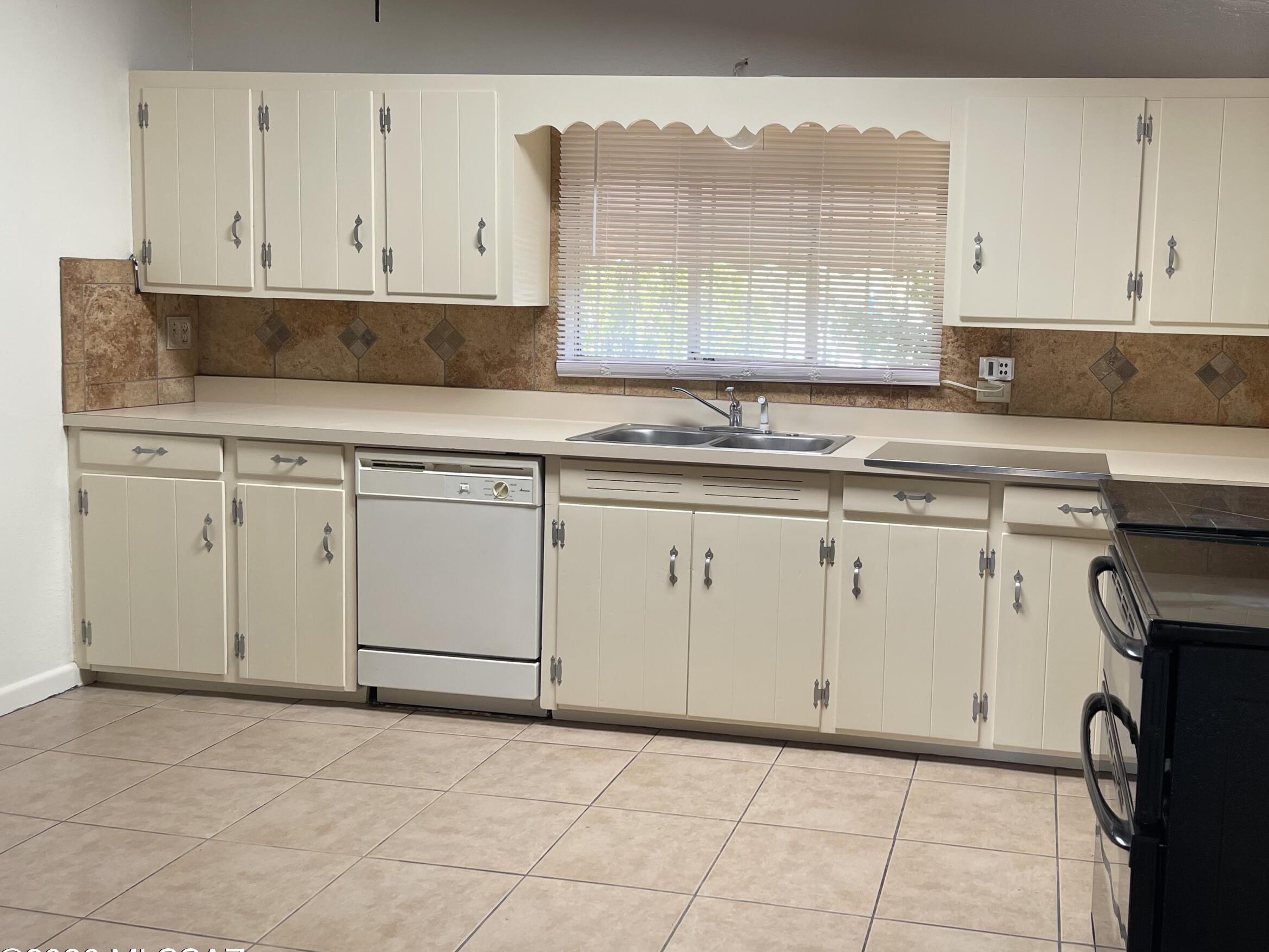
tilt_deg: -6.5
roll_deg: -2.2
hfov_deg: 56.0
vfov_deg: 44.0
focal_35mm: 32
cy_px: 408
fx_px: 1173
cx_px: 808
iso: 100
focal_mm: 5.1
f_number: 1.6
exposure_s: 1/120
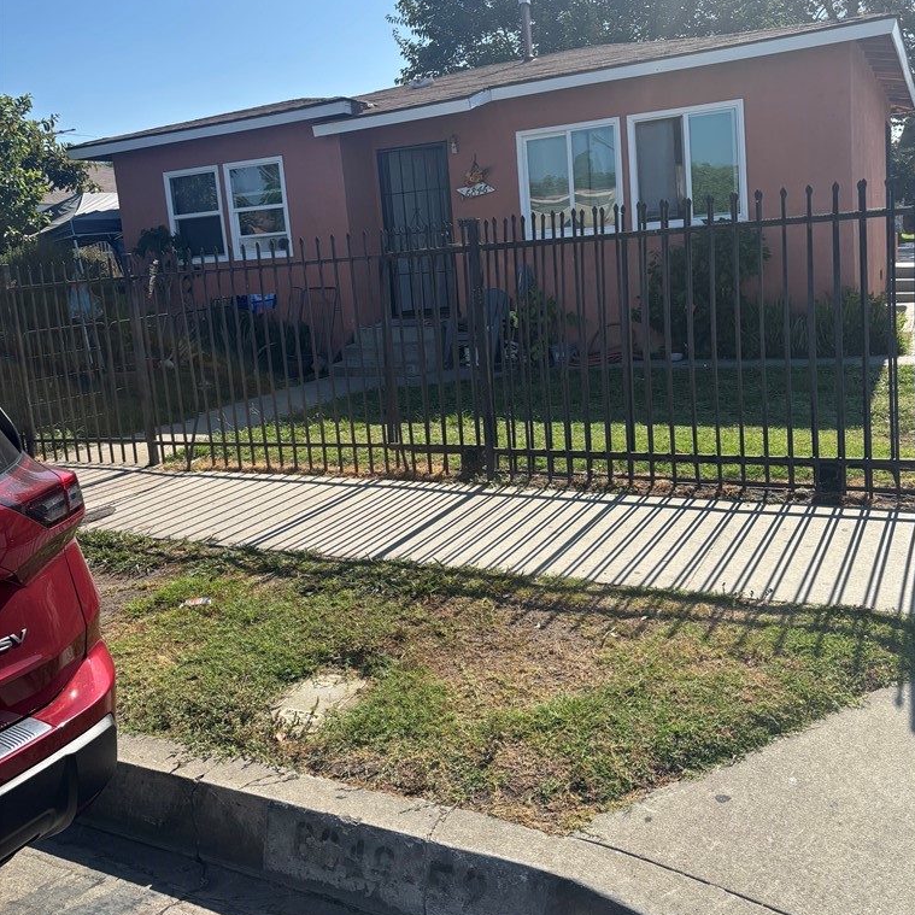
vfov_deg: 52.2
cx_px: 461
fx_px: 927
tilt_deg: -7.5
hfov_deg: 52.5
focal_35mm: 31
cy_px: 371
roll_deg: +4.3
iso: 50
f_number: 1.6
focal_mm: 5.96
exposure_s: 1/3311
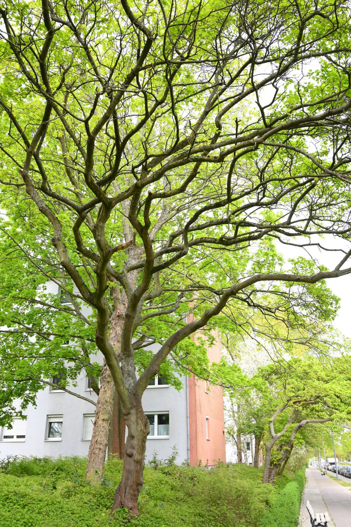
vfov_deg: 58.7
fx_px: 469
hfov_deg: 41.1
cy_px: 264
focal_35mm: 32
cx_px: 176
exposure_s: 1/100
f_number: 6.3
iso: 200
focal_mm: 32
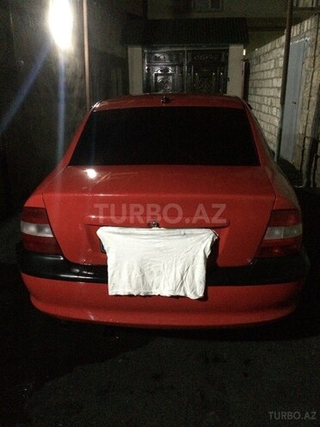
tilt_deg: -22.0
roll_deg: +0.5
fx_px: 357
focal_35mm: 29
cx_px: 160
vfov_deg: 61.7
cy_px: 214
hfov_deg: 48.2
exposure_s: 1/17
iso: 2000
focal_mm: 4.15
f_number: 2.2
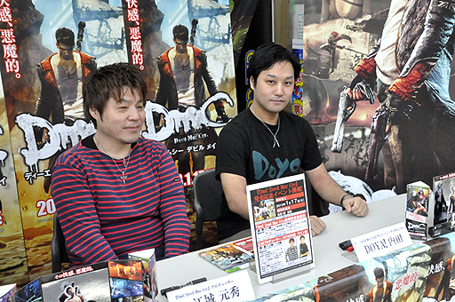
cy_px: 151
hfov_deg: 45.0
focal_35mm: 44
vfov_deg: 30.8
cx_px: 228
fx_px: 549
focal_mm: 29
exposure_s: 1/800
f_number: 14
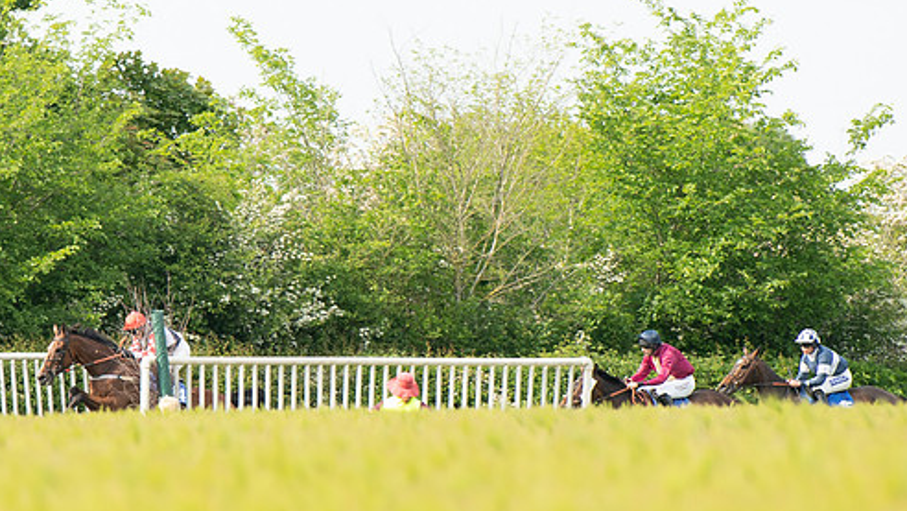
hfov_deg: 4.1
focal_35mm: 531
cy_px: 310
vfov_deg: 2.3
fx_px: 12773
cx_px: 239
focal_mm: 200
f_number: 4
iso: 400
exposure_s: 1/1250
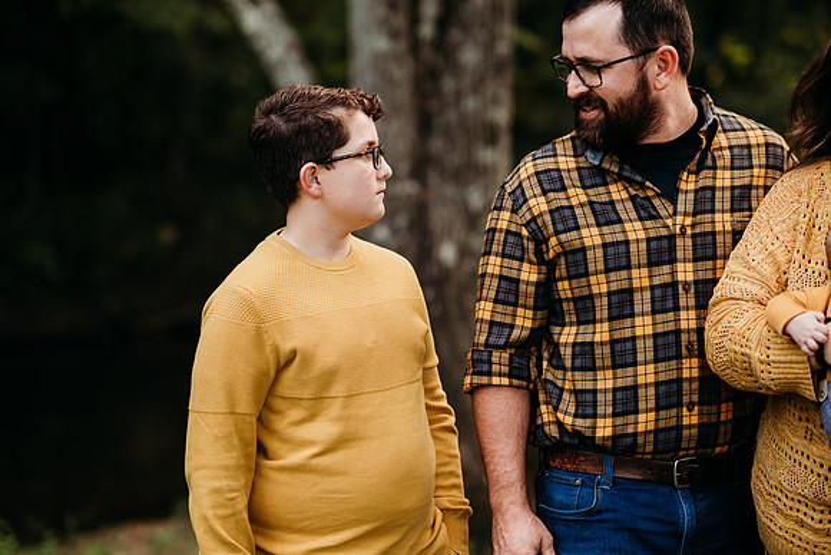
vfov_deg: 16.1
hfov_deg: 23.9
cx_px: 416
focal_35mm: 85
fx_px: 1962
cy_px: 278
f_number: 2.2
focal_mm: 85
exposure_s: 1/200
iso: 125
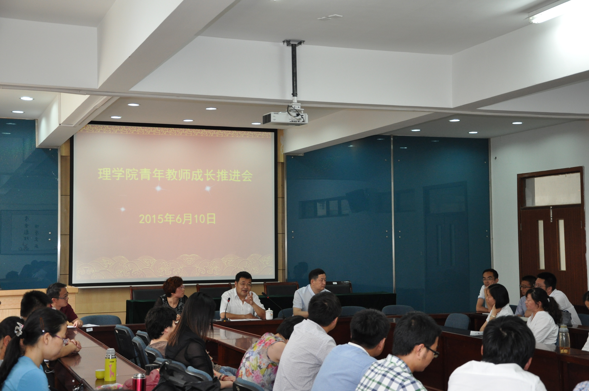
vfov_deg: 23.7
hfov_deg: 35.1
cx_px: 294
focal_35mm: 57
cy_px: 196
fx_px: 931
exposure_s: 1/60
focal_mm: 38
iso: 800
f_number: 4.5
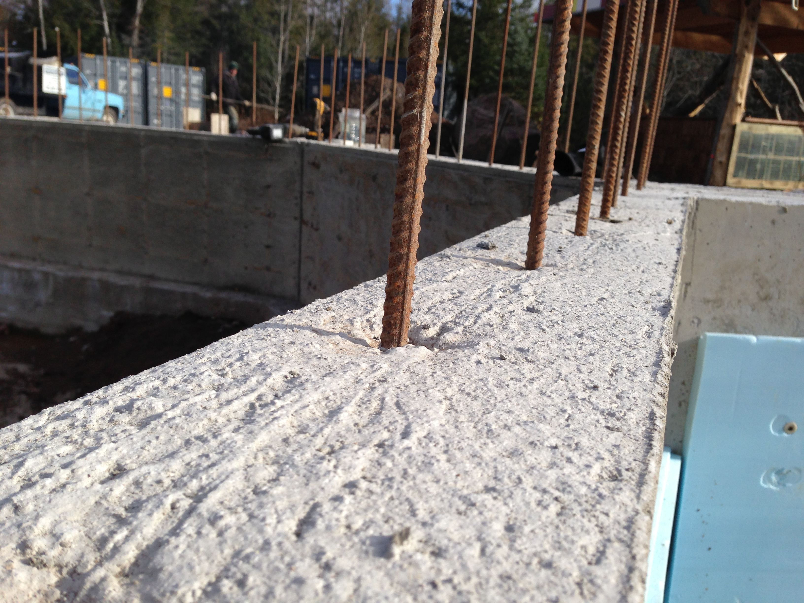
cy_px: 302
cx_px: 402
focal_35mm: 33
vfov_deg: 42.9
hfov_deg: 55.4
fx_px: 766
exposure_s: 1/1466
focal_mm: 4.13
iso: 50
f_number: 2.4
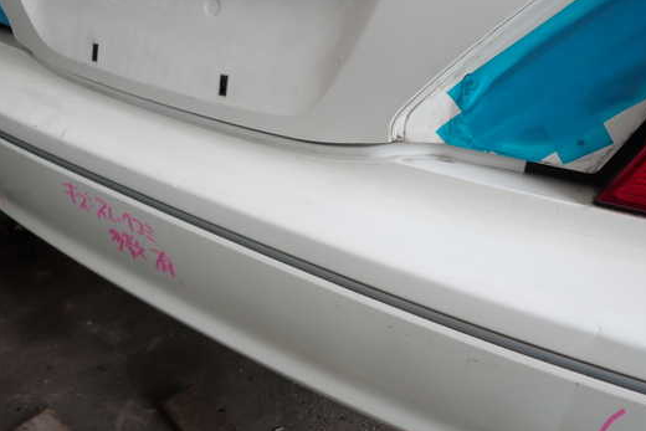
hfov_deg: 61.9
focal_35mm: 30
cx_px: 311
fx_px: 538
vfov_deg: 43.6
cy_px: 236
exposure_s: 1/200
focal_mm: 4.5
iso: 100
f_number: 2
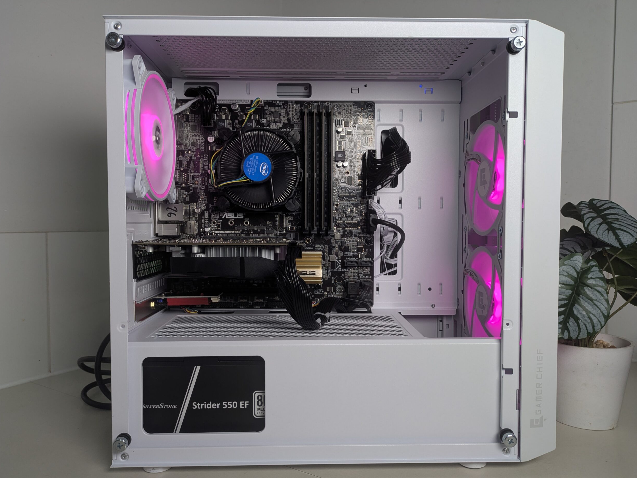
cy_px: 248
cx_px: 312
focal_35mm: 26
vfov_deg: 53.1
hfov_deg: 67.3
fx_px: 478
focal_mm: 5.43
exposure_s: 1/140
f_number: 1.89
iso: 40
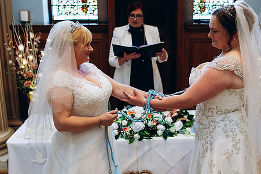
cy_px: 95
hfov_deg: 44.3
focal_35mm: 44
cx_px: 156
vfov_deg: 30.5
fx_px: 319
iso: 200
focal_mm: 35
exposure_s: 1/100
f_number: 2.8
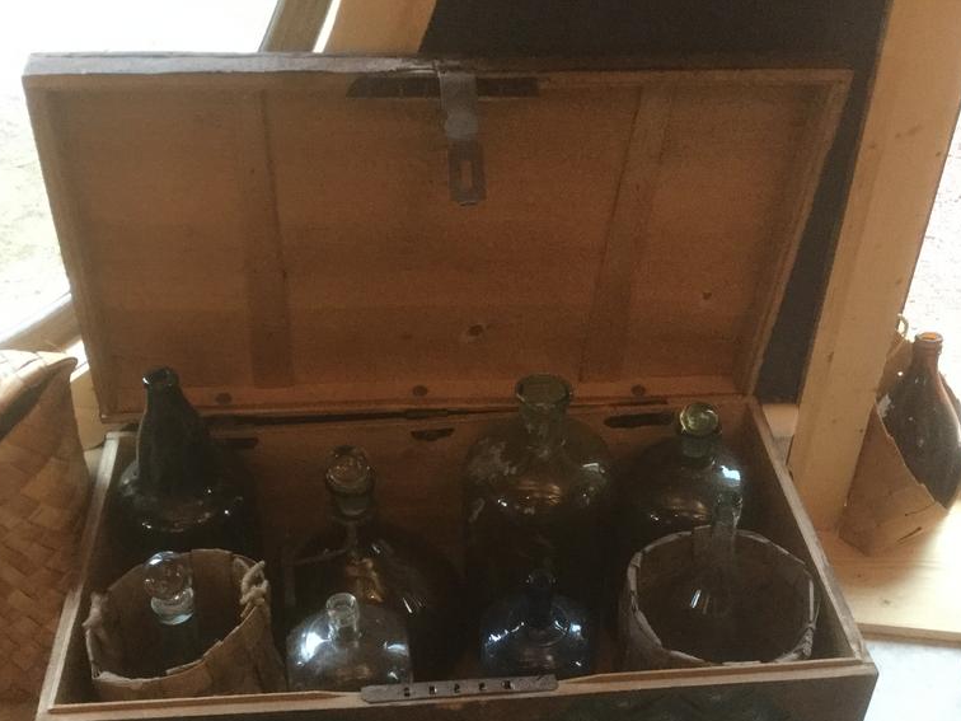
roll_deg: +1.8
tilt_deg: -43.0
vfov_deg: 34.0
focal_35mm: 42
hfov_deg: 44.8
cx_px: 447
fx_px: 1166
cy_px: 486
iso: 250
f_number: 2.4
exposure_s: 1/33
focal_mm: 3.3
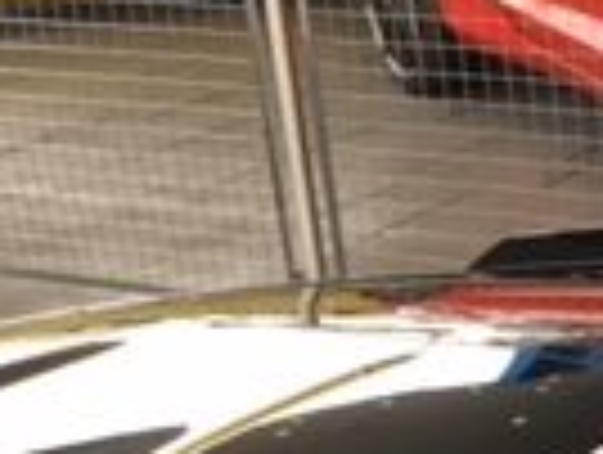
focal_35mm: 138
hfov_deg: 13.8
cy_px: 836
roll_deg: +4.0
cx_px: 752
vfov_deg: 10.1
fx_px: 2408
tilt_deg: -28.4
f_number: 2.2
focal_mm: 4.15
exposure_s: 1/40
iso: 25
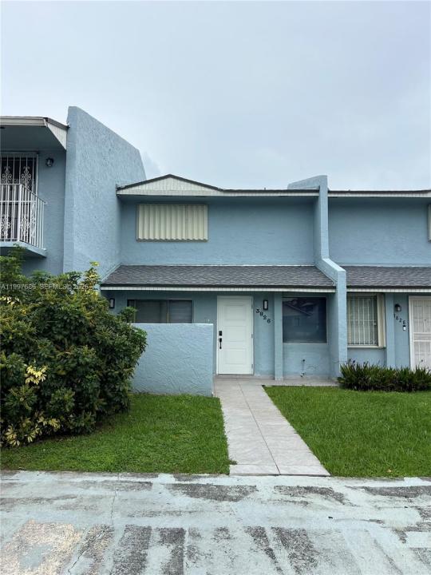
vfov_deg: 67.3
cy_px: 288
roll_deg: -0.8
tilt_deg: +6.9
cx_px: 216
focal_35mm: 26
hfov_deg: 53.1
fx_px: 432
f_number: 1.5
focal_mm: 5.7
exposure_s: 1/3831
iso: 50
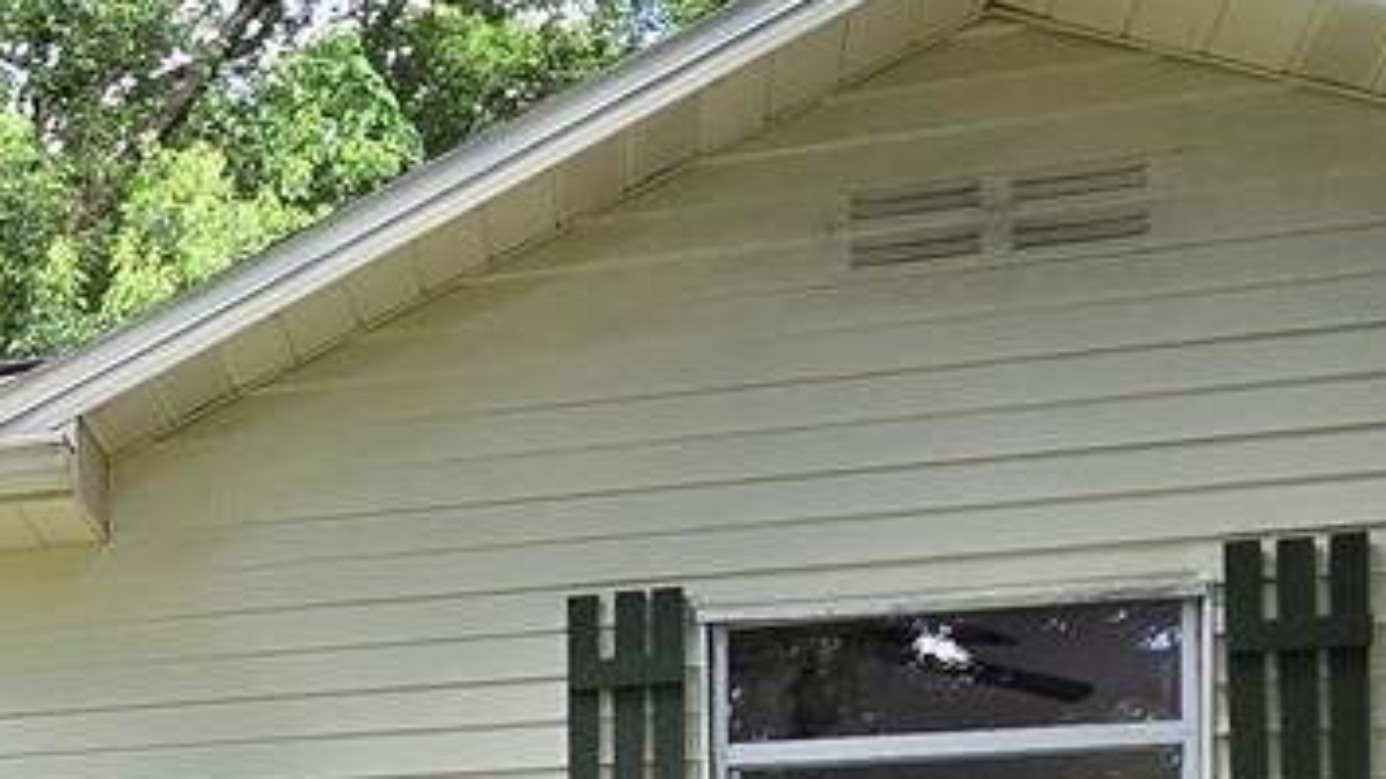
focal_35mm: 64
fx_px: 2352
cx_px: -384
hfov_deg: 27.7
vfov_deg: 17.4
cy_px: 1084
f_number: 2.2
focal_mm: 2.2
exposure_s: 1/173
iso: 50
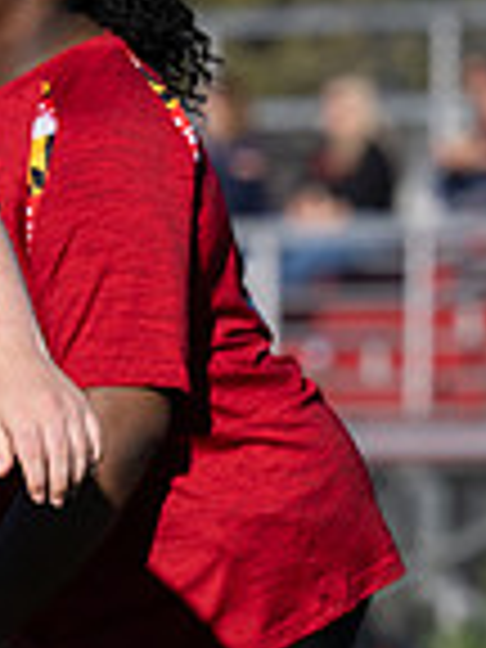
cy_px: 747
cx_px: -428
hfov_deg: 2.0
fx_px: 13965
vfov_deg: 2.7
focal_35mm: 746
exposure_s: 1/4000
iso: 400
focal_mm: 145
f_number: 4.5
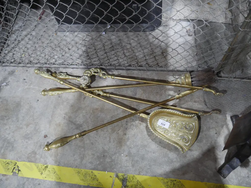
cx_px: 126
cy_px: 94
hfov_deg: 60.0
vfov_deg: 46.8
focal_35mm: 30
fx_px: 218
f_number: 3.6
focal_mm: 15
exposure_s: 1/60
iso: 1000
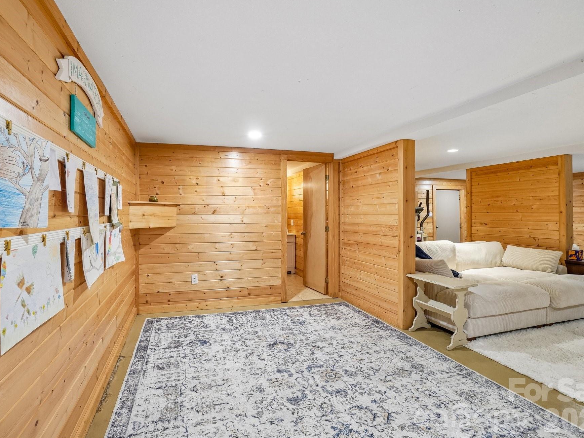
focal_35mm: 17
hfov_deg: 90.9
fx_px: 287
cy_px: 215
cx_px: 272
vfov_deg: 74.7
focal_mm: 10
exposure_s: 1/6
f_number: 8
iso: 400
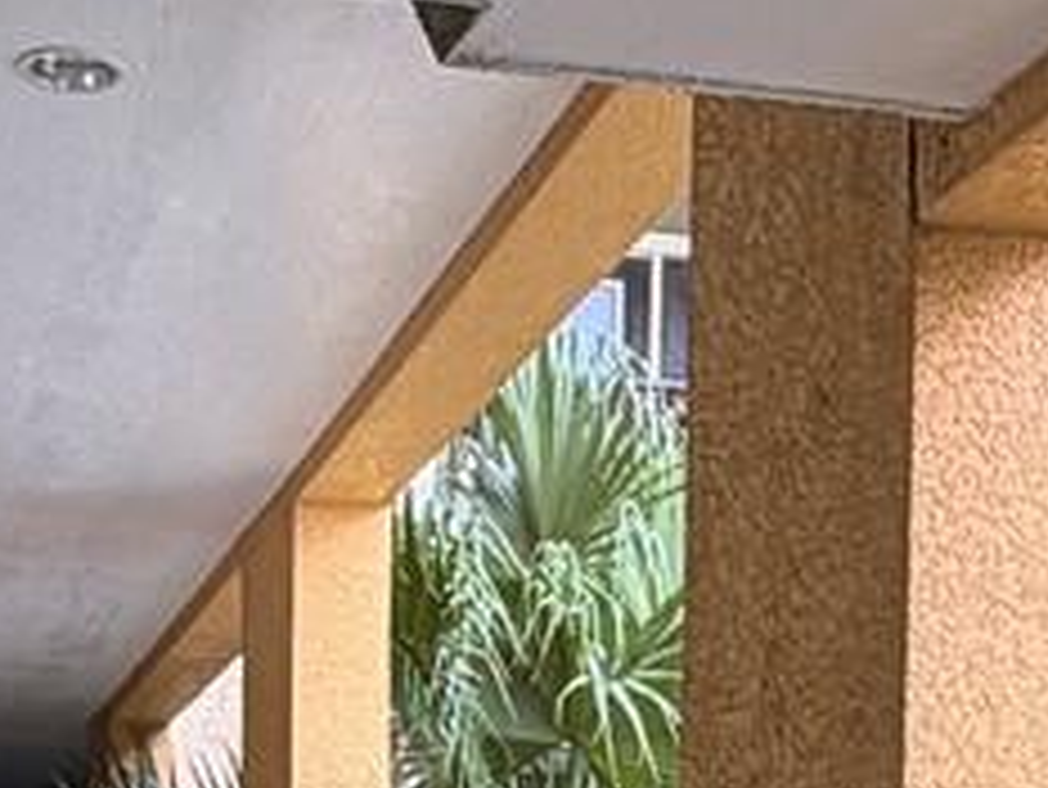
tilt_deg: -3.3
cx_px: 445
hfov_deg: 20.4
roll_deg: -0.1
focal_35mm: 96
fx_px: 2908
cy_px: 1288
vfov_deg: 14.1
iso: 64
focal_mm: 2.22
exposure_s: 1/121
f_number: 2.2
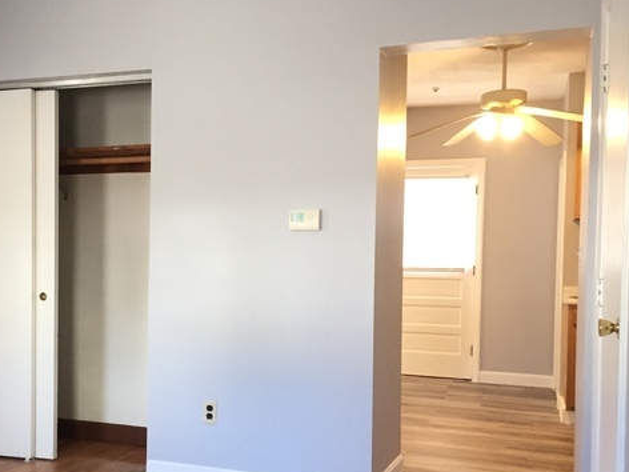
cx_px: 234
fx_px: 745
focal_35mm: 41
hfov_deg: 45.4
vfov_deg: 35.0
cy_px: 292
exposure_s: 1/30
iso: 160
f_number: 2.2
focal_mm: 4.15
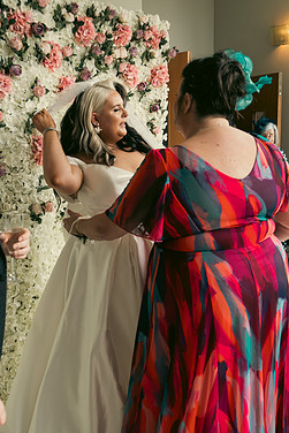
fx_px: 445
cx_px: 122
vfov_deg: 51.9
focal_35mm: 37
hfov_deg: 35.9
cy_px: 218
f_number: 3.5
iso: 400
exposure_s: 1/160
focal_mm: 24
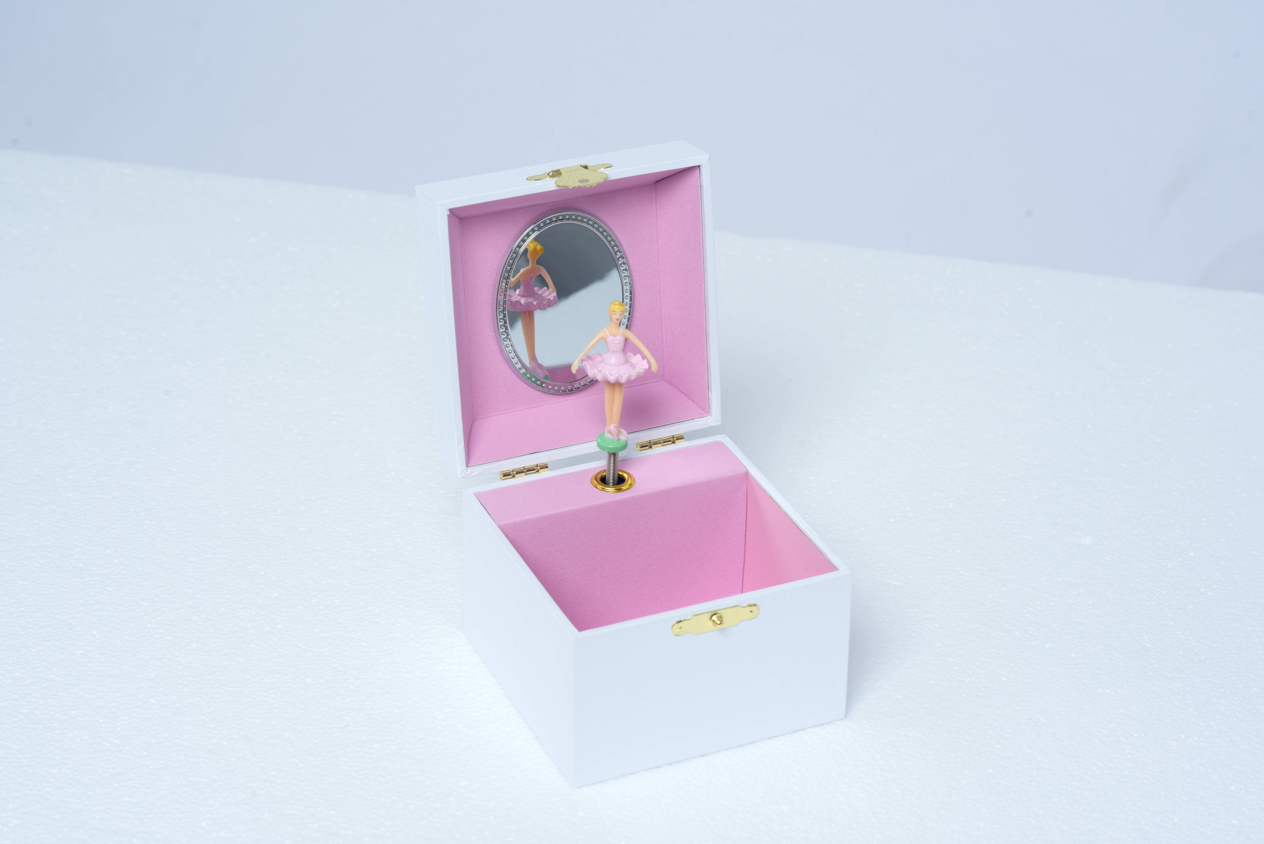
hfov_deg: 23.9
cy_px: 422
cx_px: 632
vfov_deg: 16.1
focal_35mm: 85
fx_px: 2985
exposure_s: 1/100
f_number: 13
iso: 320
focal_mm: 85
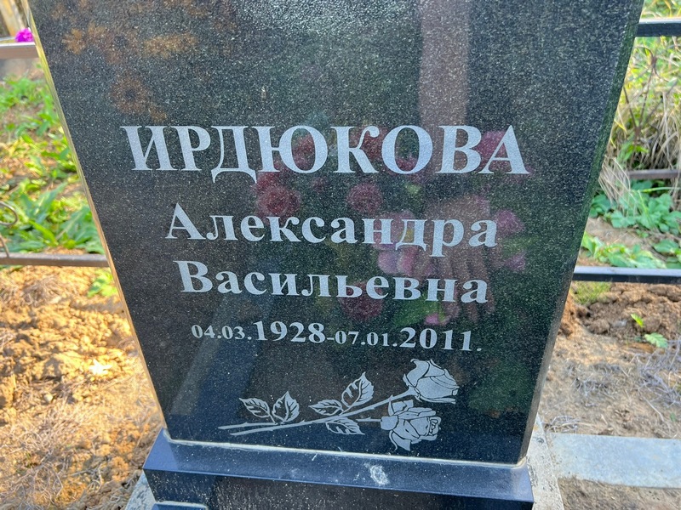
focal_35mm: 26
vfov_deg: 53.1
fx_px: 511
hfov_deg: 67.3
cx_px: 340
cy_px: 255
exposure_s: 1/138
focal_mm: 5.7
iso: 64
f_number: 1.5
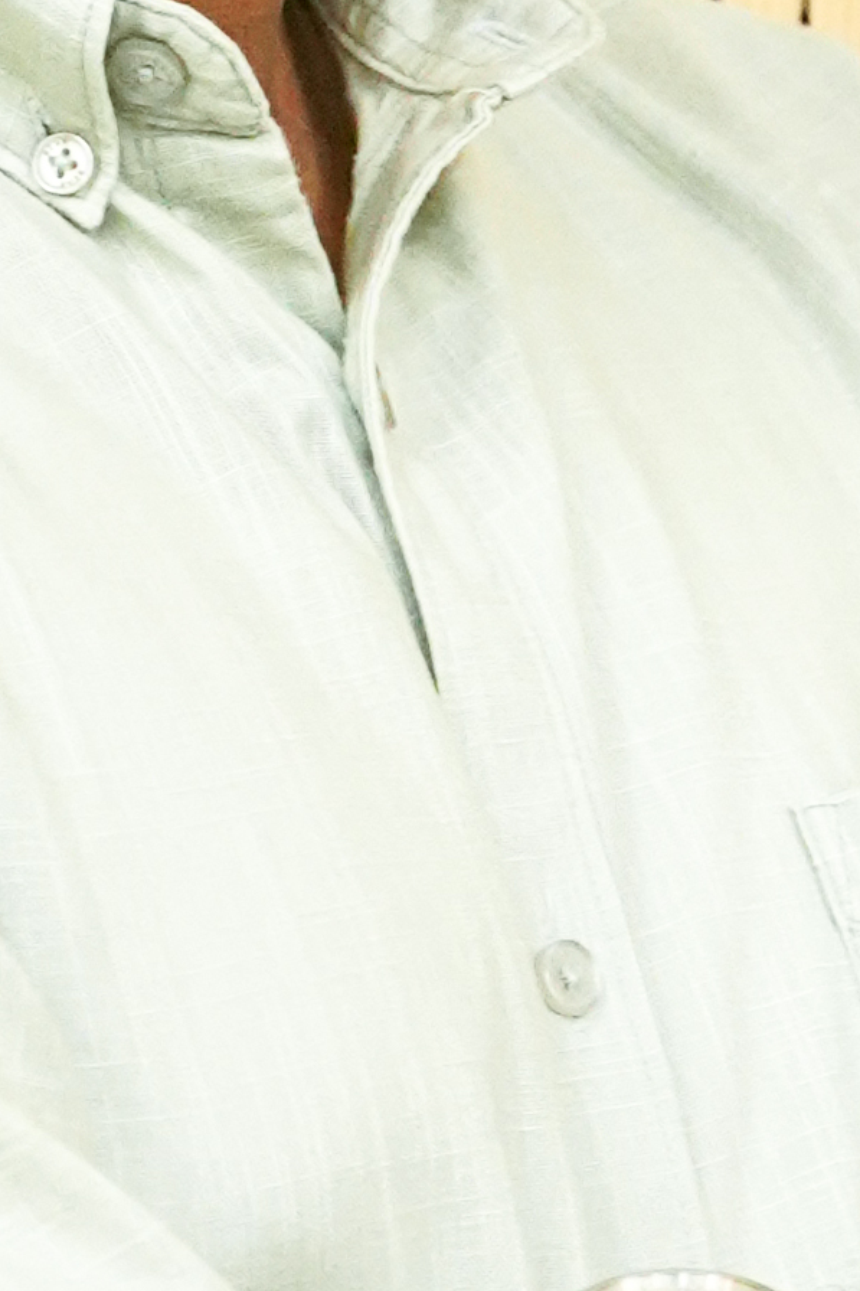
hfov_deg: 4.7
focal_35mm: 290
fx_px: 10395
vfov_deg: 7.1
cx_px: 241
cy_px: 334
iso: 6400
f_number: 4.5
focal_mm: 44
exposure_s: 1/125
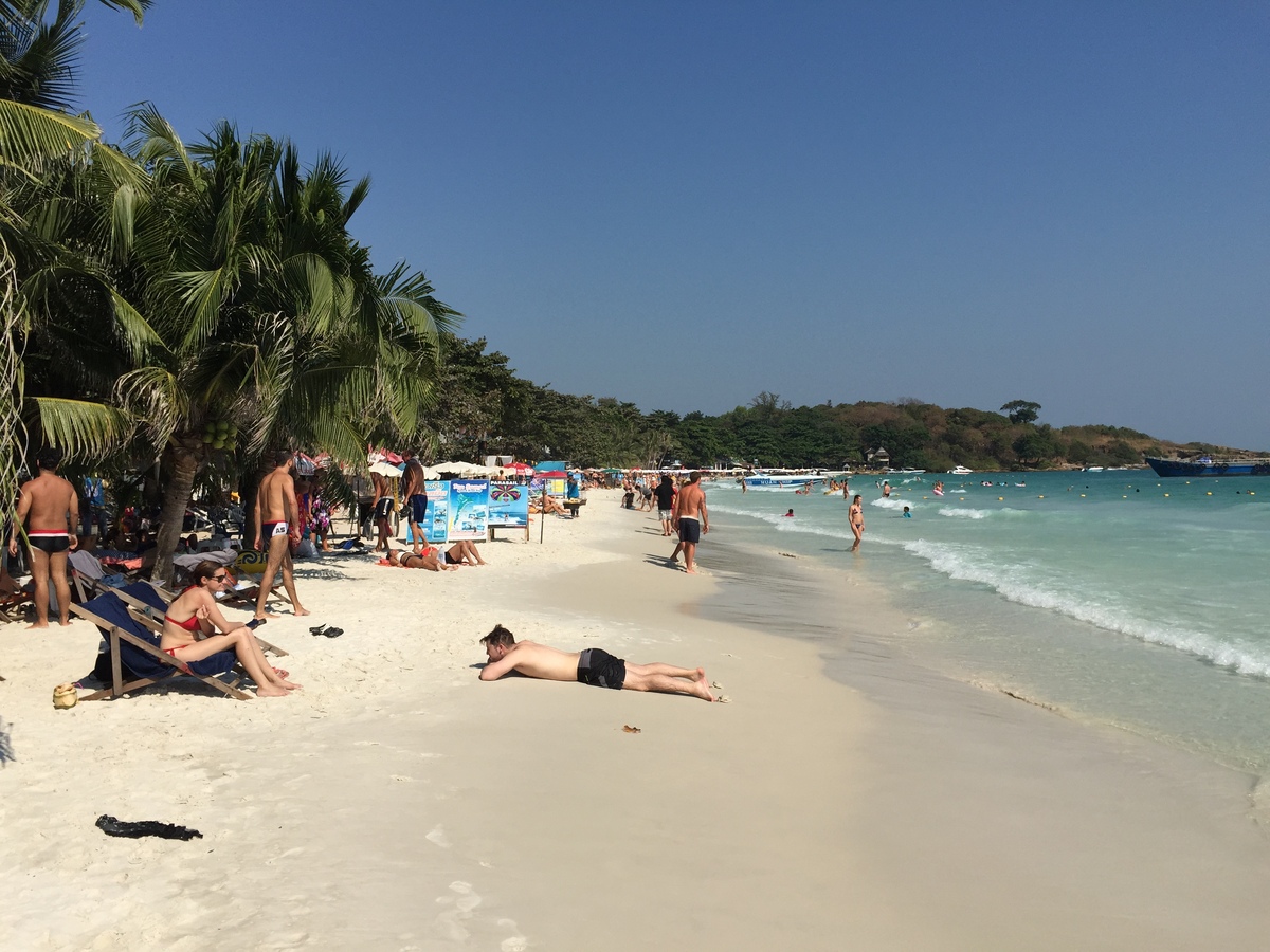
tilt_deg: -1.2
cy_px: 476
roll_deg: -0.3
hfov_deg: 61.7
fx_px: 1064
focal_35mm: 29
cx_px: 635
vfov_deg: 48.2
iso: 32
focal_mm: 4.15
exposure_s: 1/4405
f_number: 2.2
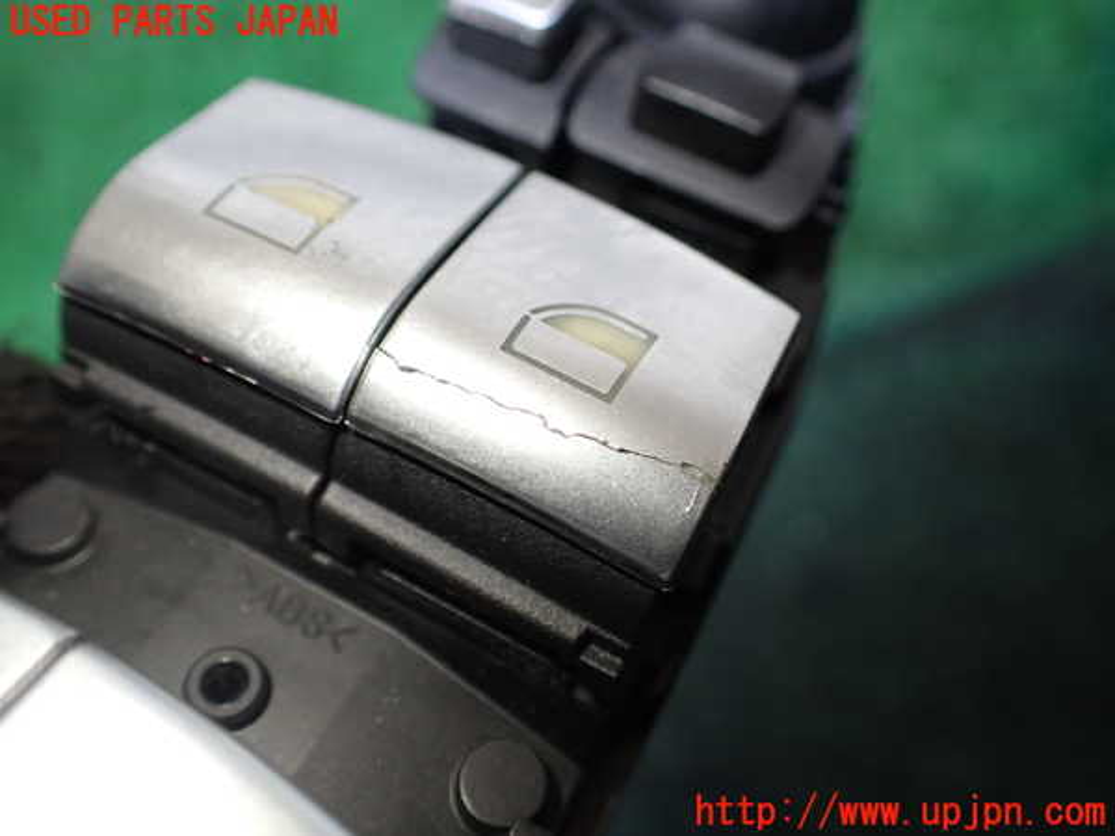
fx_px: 966
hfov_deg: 60.0
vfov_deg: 46.8
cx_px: 558
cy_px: 418
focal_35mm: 30
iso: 250
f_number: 2.3
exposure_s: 1/125
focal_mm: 5.4
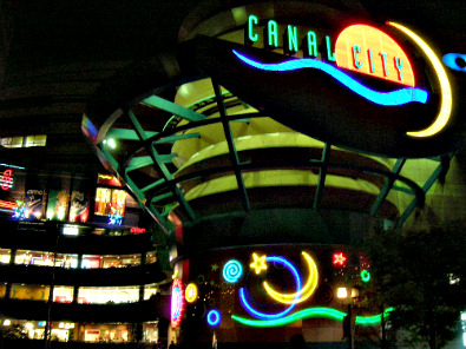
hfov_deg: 54.0
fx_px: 458
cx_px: 233
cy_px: 174
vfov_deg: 41.8
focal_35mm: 34
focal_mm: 5.7
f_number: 2.9
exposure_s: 1/13.5
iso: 200
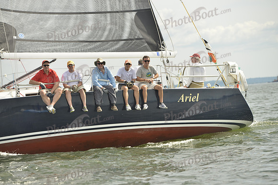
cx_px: 139
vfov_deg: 8.6
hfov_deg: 12.8
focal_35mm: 160
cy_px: 92
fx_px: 1236
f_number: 5.6
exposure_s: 1/1000
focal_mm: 160
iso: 200
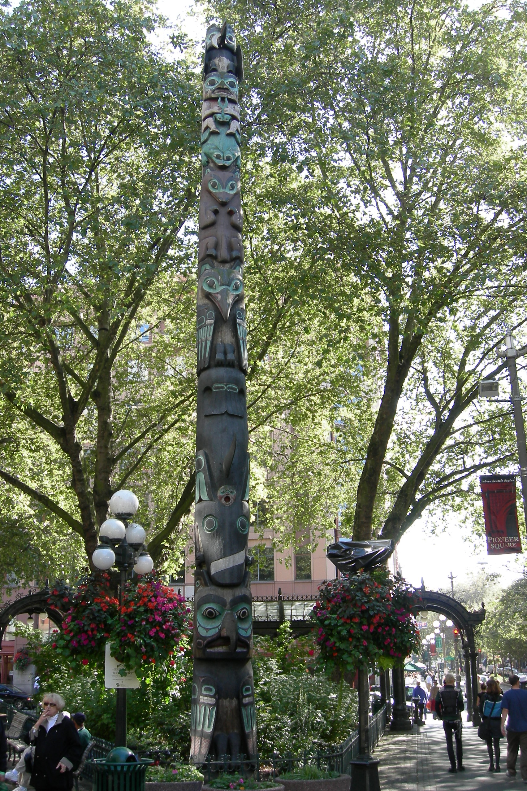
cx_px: 229
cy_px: 399
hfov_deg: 35.0
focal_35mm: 38
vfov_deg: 50.7
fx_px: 834
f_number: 3.8
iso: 64
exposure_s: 1/62.7
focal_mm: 7.5
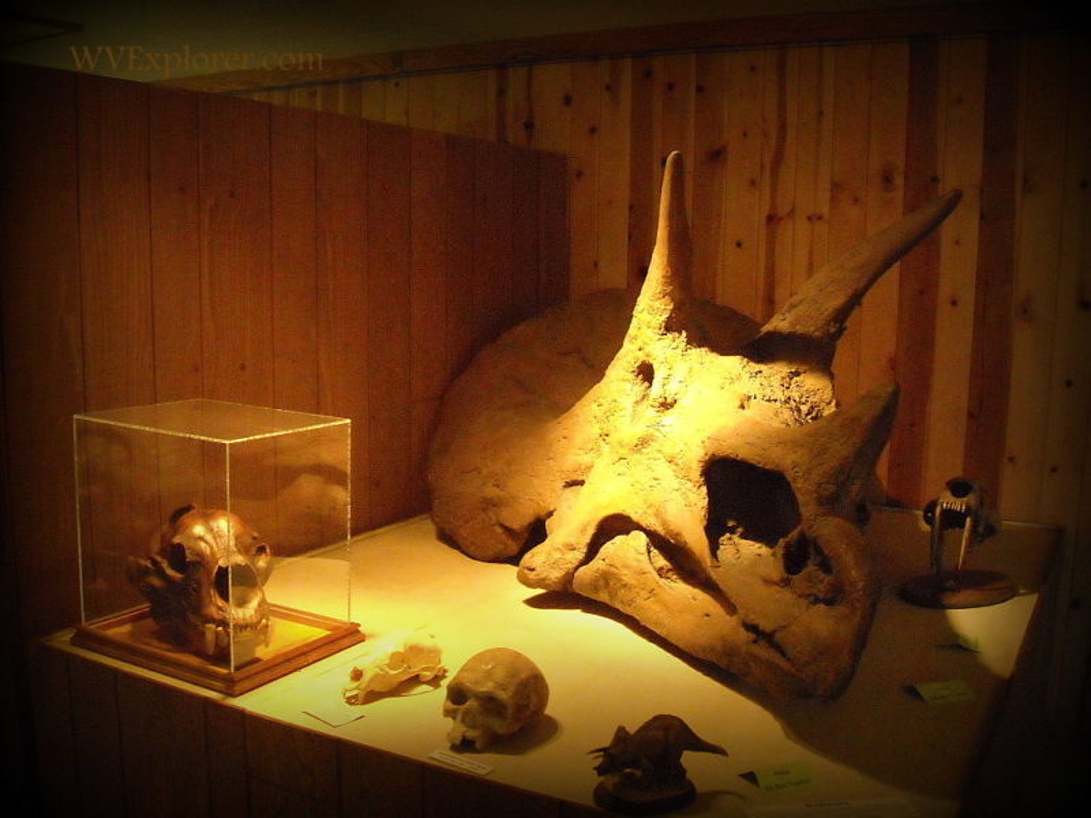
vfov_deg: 40.7
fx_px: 1103
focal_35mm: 35
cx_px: 546
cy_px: 409
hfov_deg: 52.6
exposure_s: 1/60
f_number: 2.8
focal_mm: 5.7
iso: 800
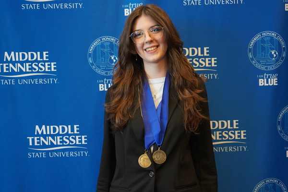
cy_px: 96
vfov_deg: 27.5
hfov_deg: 40.3
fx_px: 392
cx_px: 144
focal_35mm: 49
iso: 2000
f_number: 4.5
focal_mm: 49
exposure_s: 1/160
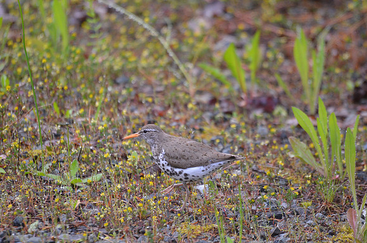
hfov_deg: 4.6
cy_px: 122
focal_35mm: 450
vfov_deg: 3.0
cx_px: 184
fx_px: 4577
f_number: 5.6
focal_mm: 300
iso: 1600
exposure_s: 1/400
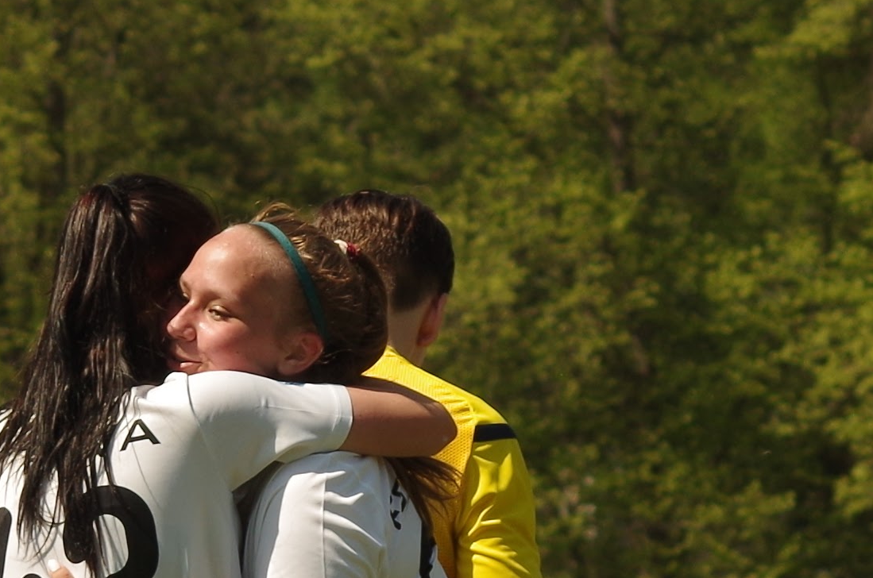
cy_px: 657
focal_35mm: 538
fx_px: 13020
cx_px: 276
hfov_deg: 3.8
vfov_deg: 2.5
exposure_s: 1/800
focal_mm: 80
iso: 200
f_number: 5.6
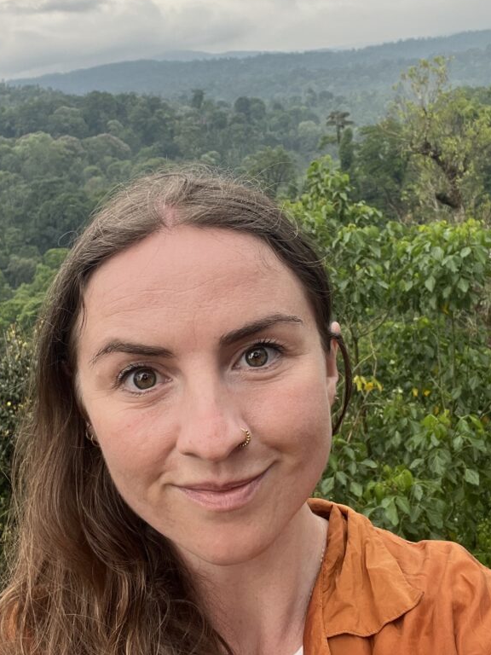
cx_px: 234
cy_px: 260
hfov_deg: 36.0
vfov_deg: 46.5
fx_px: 756
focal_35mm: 40
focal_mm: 2.71
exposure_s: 1/121
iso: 80
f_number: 2.2
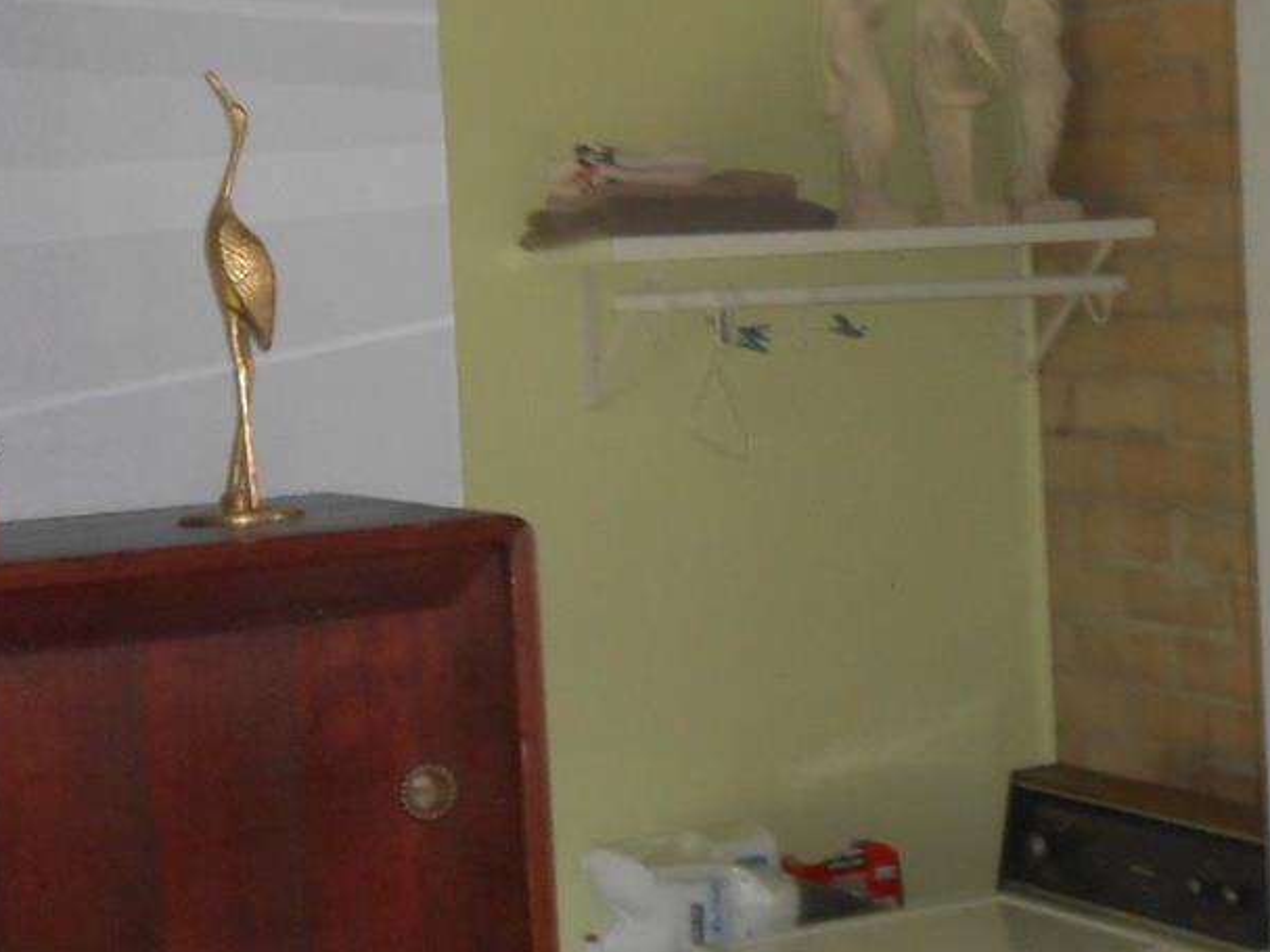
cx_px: 1356
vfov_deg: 17.5
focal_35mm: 84
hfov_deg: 22.2
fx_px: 3081
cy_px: 355
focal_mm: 6
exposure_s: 1/30
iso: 200
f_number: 3.9
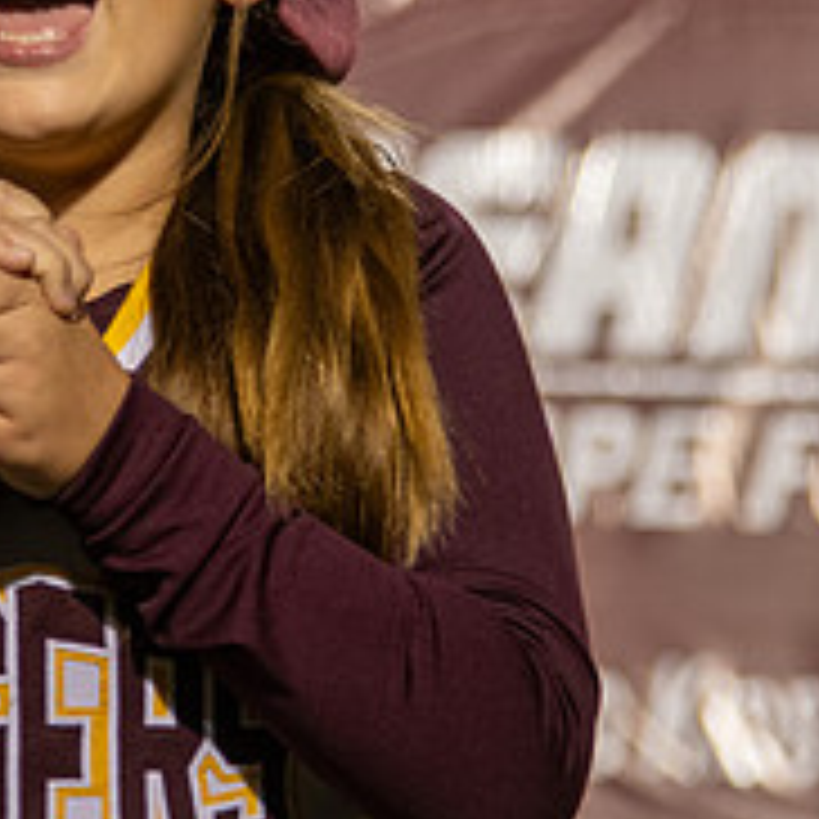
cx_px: 146
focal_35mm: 357
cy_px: 299
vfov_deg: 4.9
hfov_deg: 4.9
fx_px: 9556
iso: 640
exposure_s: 1/100
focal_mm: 98
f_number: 4
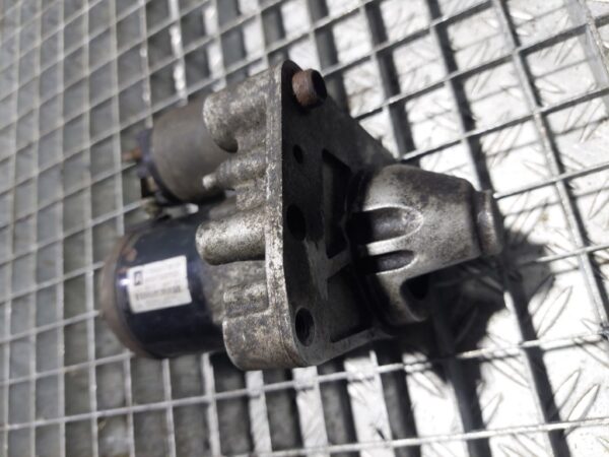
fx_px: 440
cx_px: 304
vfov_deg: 54.9
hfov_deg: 69.4
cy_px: 228
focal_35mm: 25
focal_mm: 5.23
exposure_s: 1/50
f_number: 1.8
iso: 200
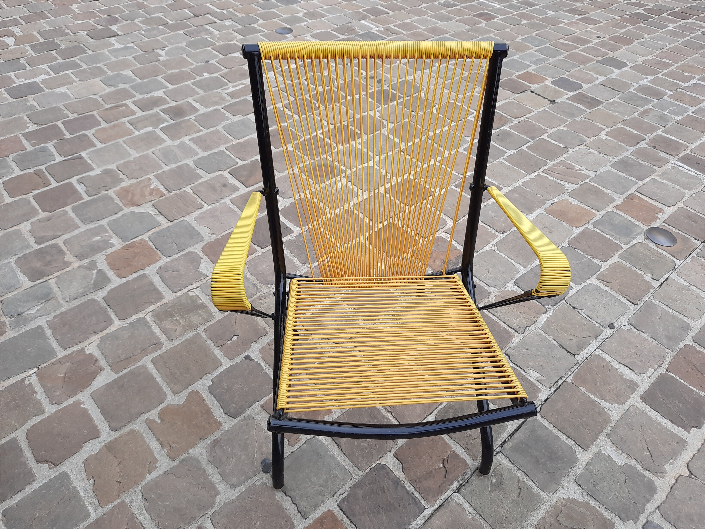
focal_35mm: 25
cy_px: 264
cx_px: 352
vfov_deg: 54.9
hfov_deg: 69.4
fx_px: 509
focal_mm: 4.6
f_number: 2
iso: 32
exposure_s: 1/236
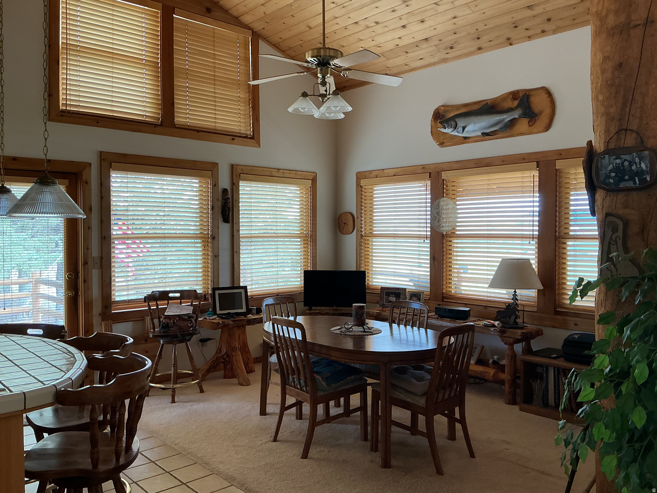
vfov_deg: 48.2
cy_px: 246
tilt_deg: -1.8
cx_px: 328
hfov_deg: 61.7
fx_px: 550
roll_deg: -0.1
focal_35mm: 29
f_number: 1.8
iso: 50
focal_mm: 3
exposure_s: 1/60
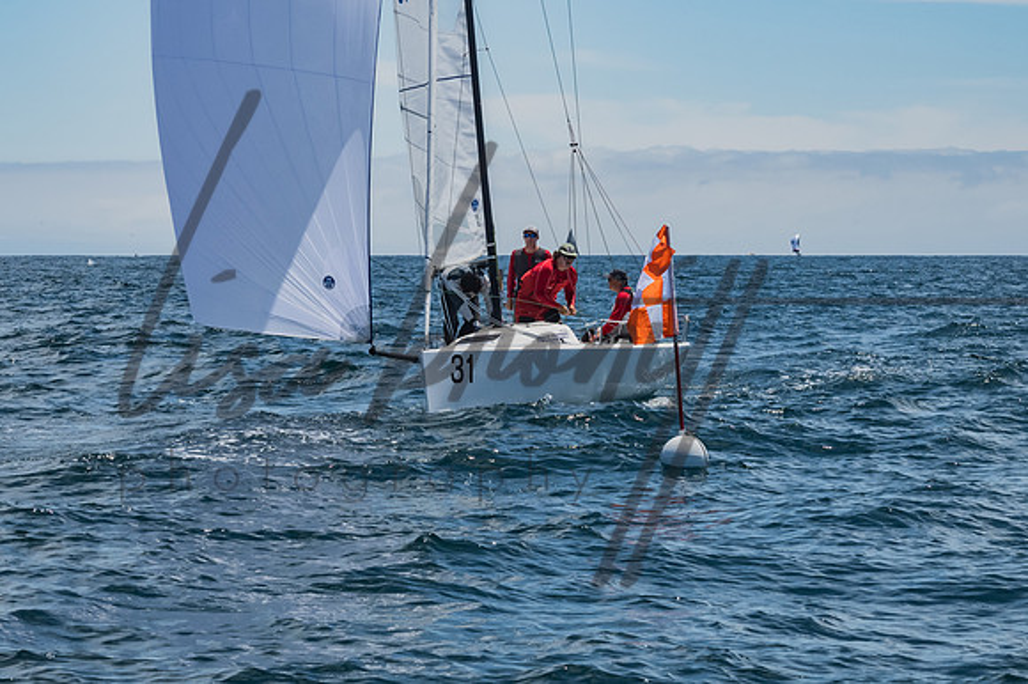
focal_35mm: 146
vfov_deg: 9.4
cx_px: 514
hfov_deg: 14.1
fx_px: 4160
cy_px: 342
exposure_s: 1/1250
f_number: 14
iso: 640
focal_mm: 95
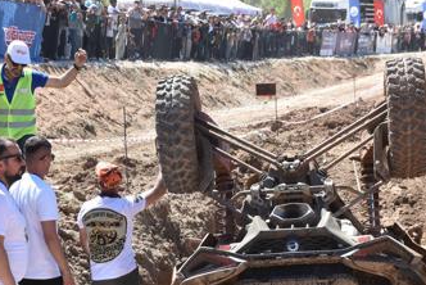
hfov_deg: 18.4
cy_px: 229
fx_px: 1315
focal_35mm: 111
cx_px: 173
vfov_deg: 12.3
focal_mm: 40
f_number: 8
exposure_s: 1/500
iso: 360
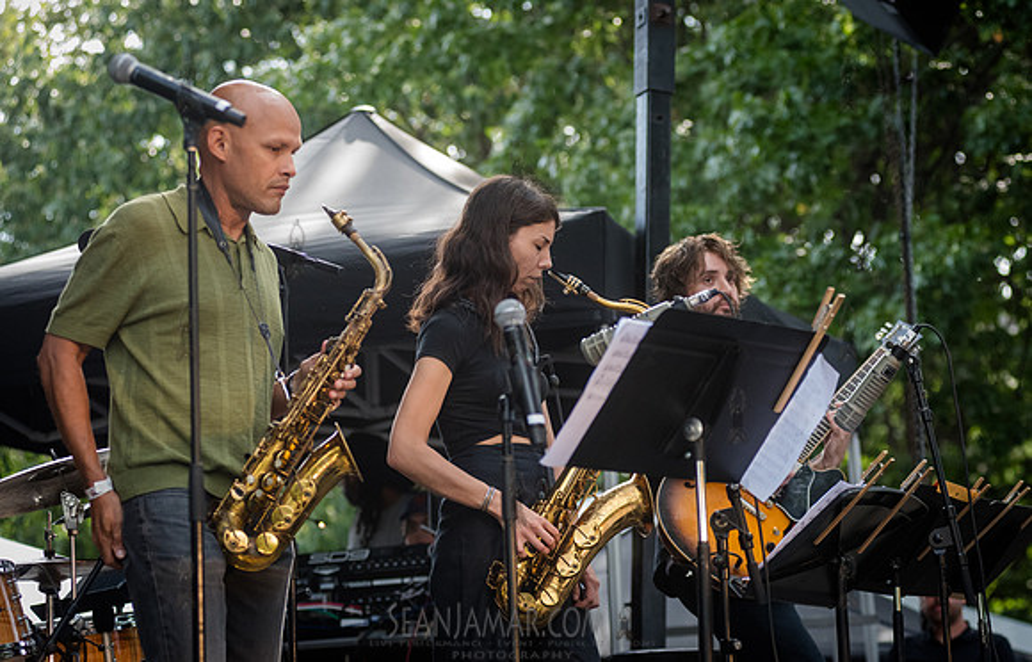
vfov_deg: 13.4
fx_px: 2809
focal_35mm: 99
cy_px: 301
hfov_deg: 20.8
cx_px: 546
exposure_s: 1/2000
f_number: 4
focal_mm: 92
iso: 2500
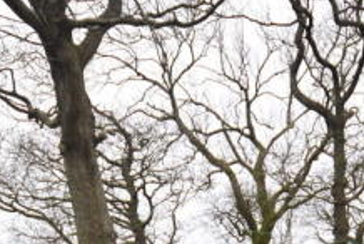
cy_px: 333
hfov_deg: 39.5
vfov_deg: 23.5
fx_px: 501
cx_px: 236
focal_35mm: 50
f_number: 5.6
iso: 140
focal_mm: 11
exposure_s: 1/125
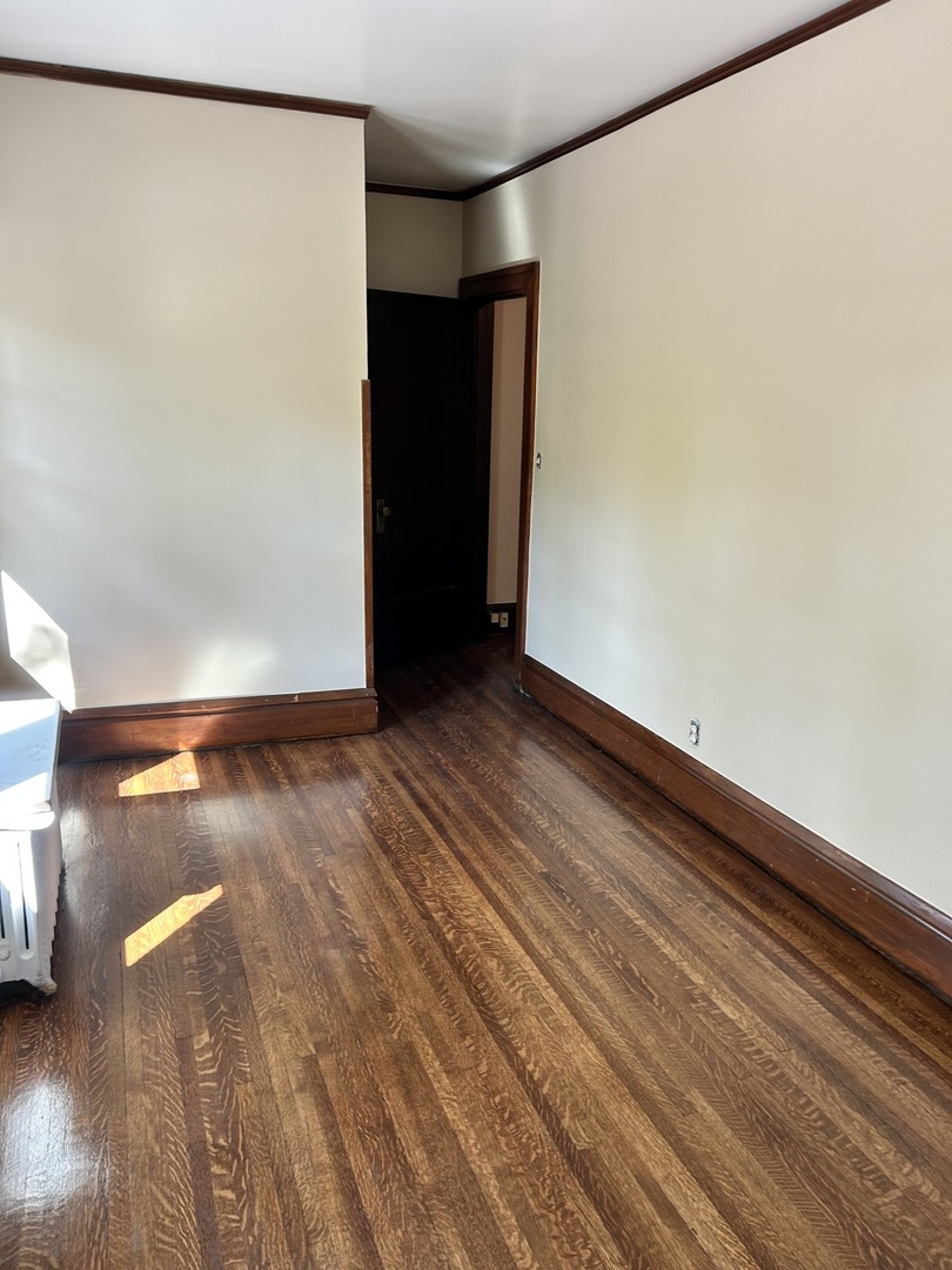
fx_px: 953
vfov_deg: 67.3
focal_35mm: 26
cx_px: 476
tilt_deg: -13.1
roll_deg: -1.5
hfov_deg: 53.1
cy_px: 635
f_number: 1.5
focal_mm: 5.7
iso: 80
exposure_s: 1/60
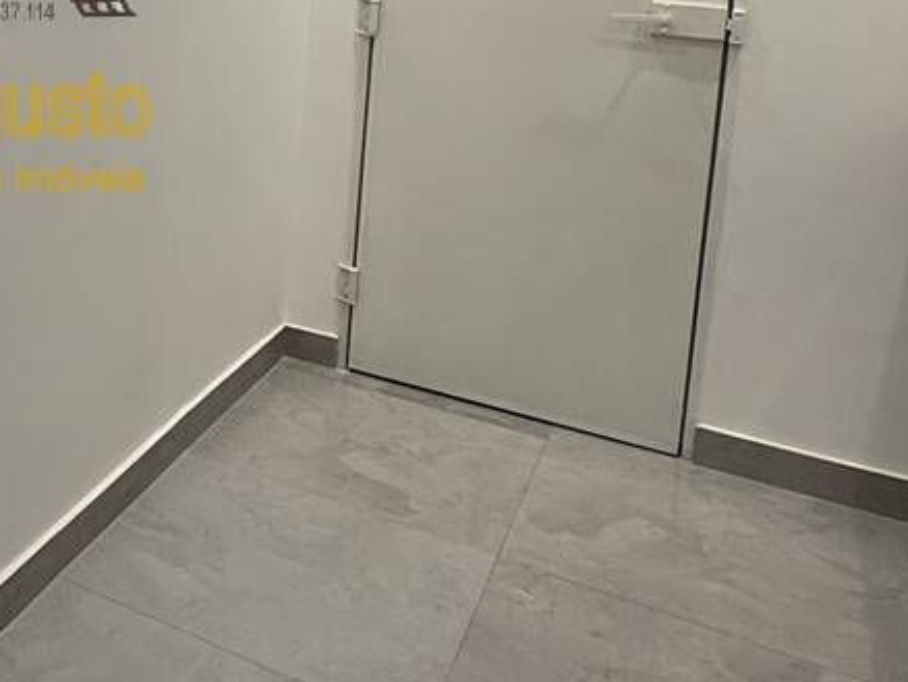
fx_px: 1207
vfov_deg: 29.3
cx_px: -209
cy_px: -15
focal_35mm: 46
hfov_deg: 32.9
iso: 160
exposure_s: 1/120
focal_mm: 2.22
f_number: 2.2
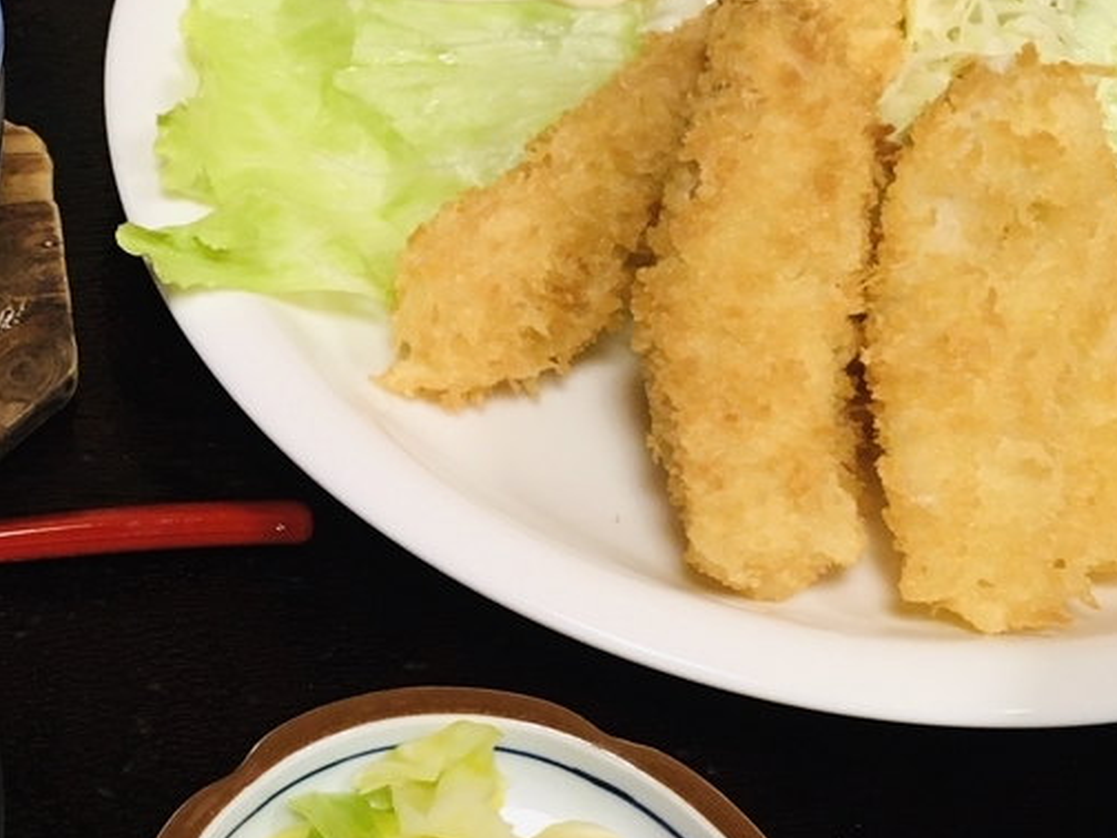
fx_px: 2227
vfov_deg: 21.3
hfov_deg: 27.4
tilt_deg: -53.0
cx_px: 155
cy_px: 492
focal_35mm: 69
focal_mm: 4.15
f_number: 2.2
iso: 125
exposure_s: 1/30
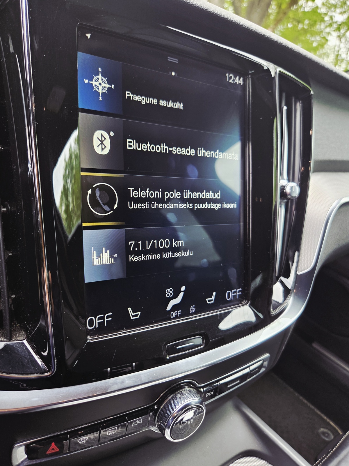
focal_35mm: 23
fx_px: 309
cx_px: 174
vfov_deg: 73.9
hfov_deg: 58.9
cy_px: 233
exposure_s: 1/182
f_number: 1.8
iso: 160
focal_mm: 5.4
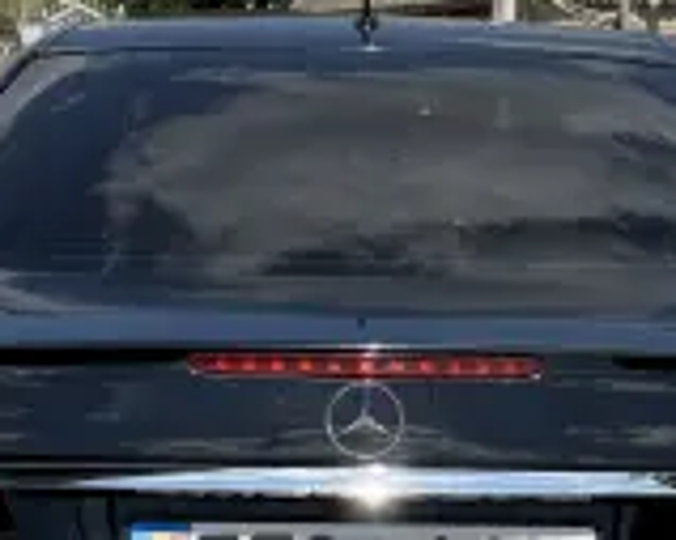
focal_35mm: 96
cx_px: 408
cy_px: 289
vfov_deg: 16.0
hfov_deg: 19.9
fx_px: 1919
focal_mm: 6.76
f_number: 1.78
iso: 80
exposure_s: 1/4975
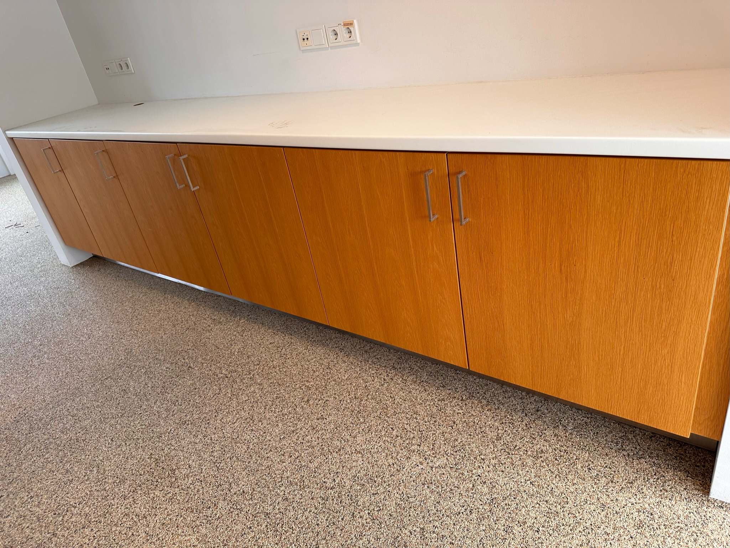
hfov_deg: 71.6
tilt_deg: -29.0
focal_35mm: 24
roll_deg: +10.5
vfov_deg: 56.8
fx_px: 506
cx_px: 365
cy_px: 274
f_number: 1.78
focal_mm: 6.86
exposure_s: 1/121
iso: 125
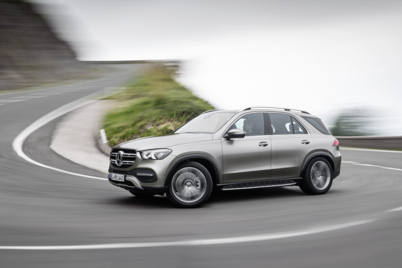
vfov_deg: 31.9
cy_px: 134
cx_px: 201
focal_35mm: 42
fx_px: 469
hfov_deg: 46.4
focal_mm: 42
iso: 31
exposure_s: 3
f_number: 13
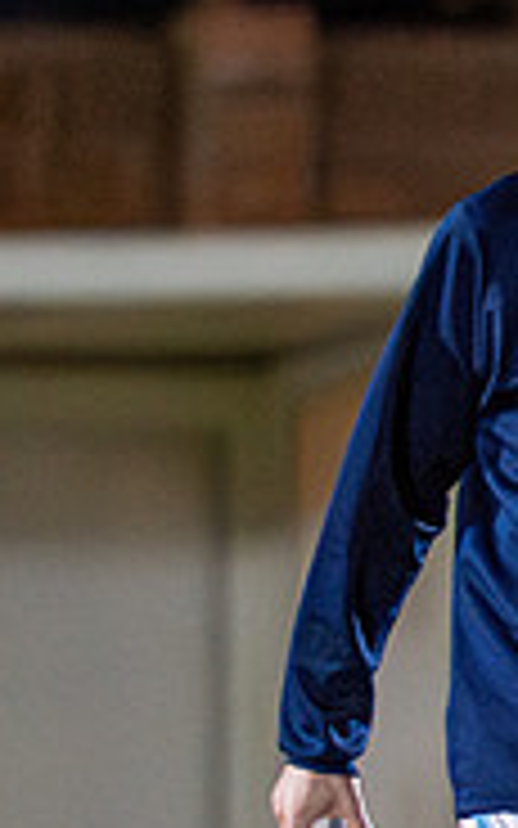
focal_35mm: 1897
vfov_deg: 1.1
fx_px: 42848
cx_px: 1415
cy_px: 474
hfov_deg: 0.7
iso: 8000
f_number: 2.8
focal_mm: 300
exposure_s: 1/1000
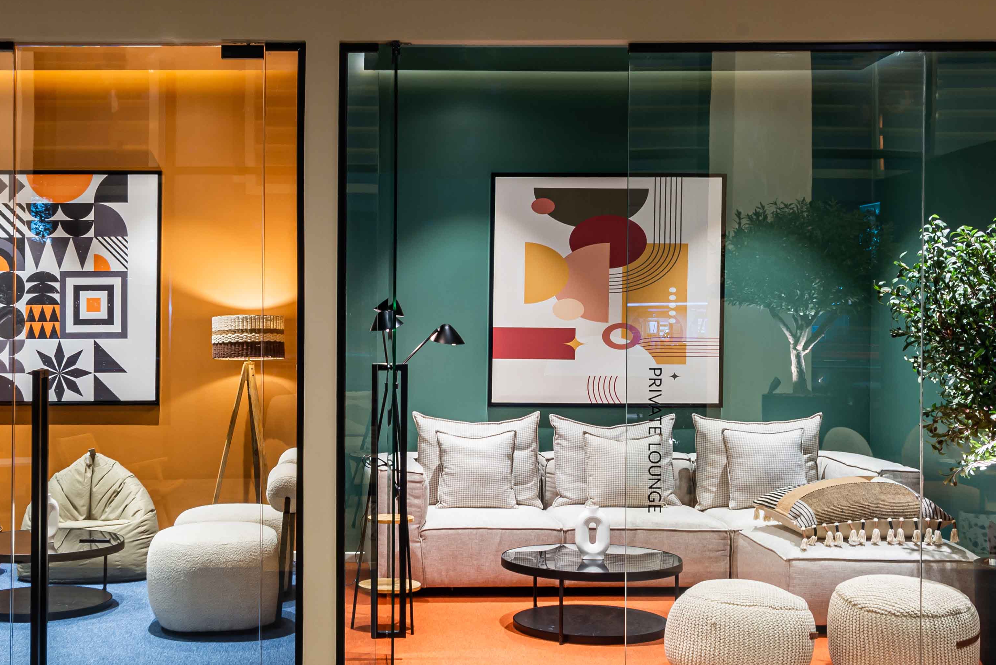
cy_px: 339
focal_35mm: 46
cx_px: 370
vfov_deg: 29.3
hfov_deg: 42.4
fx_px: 1273
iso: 100
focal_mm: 19
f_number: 11
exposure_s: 4
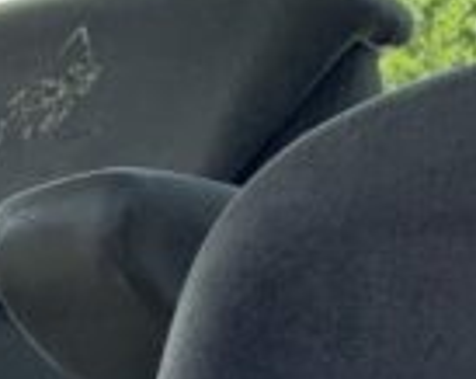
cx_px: 63
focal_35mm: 212
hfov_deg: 9.1
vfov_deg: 7.0
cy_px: 751
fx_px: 2980
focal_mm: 3
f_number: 1.8
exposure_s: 1/212
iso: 16
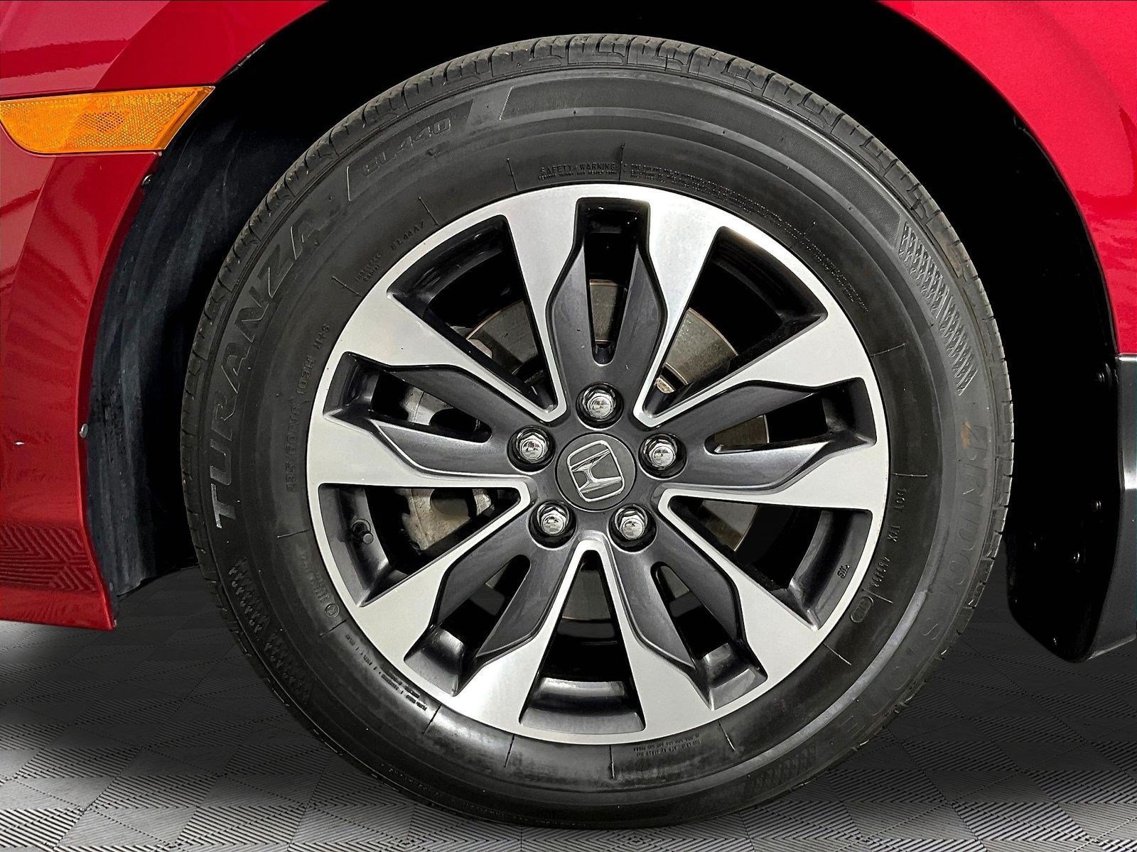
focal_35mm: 29
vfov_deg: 48.2
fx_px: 953
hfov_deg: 61.7
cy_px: 426
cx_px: 568
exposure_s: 1/60
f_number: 1.8
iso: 100
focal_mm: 3
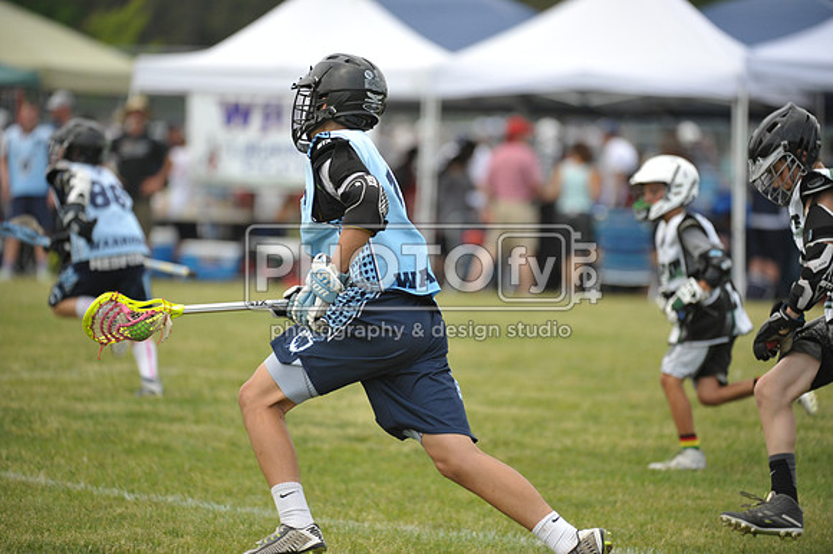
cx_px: 416
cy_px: 277
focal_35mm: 280
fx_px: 6475
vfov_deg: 4.9
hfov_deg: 7.4
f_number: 4
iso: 800
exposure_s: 1/2000
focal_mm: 280
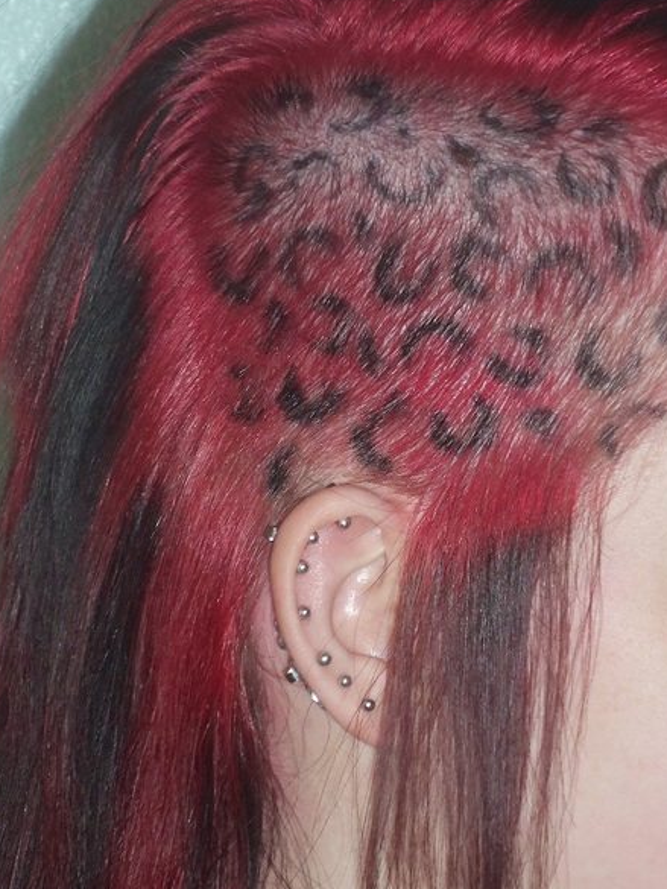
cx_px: 395
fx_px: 5239
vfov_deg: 9.7
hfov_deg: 7.3
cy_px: 431
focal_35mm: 204
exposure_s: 1/200
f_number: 5.7
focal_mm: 25.3
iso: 125
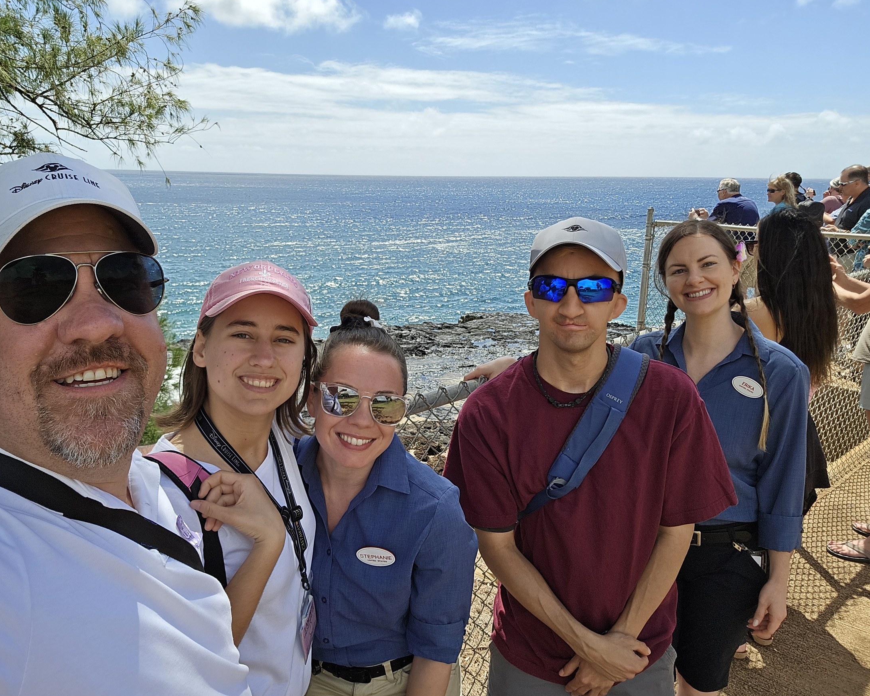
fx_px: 695
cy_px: 350
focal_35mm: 27
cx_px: 422
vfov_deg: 53.2
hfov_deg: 64.1
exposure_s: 1/887
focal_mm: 3.3
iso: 25
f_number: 2.2
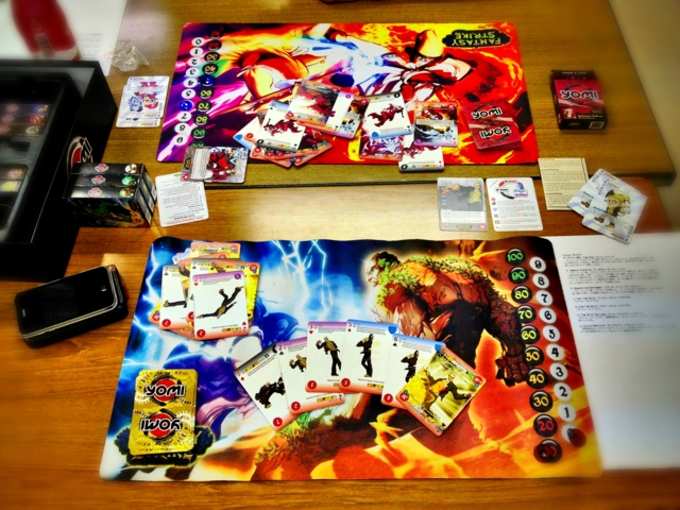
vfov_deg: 40.7
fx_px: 688
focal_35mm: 35
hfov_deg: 52.6
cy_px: 255
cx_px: 340
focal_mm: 4.28
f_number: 2.4
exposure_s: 1/60
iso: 64
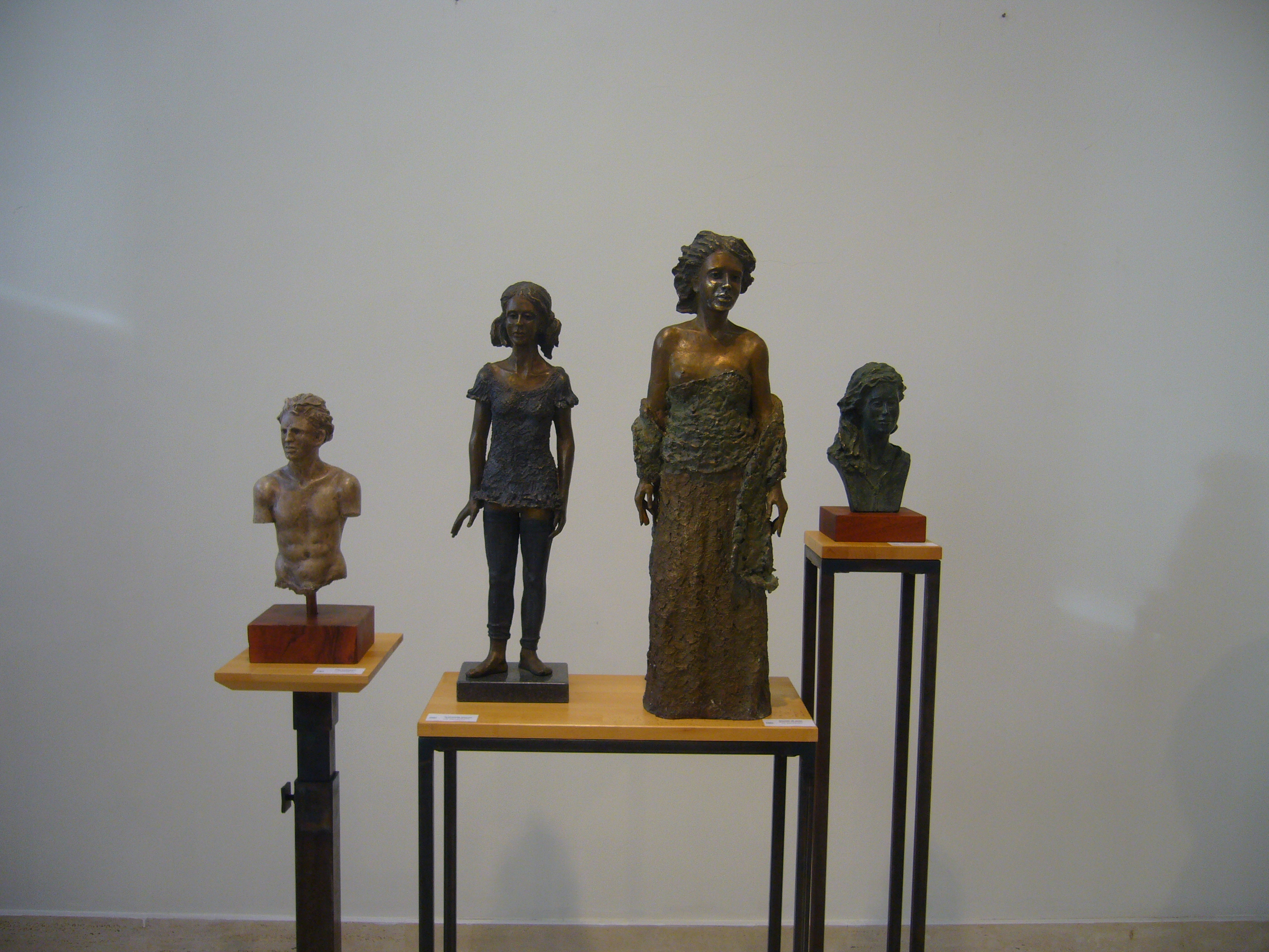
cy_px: 476
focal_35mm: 35
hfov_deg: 52.6
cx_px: 634
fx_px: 1283
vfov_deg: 40.7
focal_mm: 5.8
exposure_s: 1/30
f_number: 2.8
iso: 100
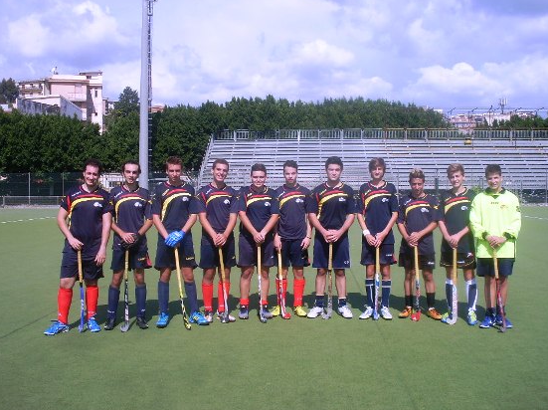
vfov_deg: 35.1
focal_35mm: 41
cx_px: 274
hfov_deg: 45.8
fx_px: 648
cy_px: 194
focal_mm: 6.3
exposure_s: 1/250
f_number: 8.4
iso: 80
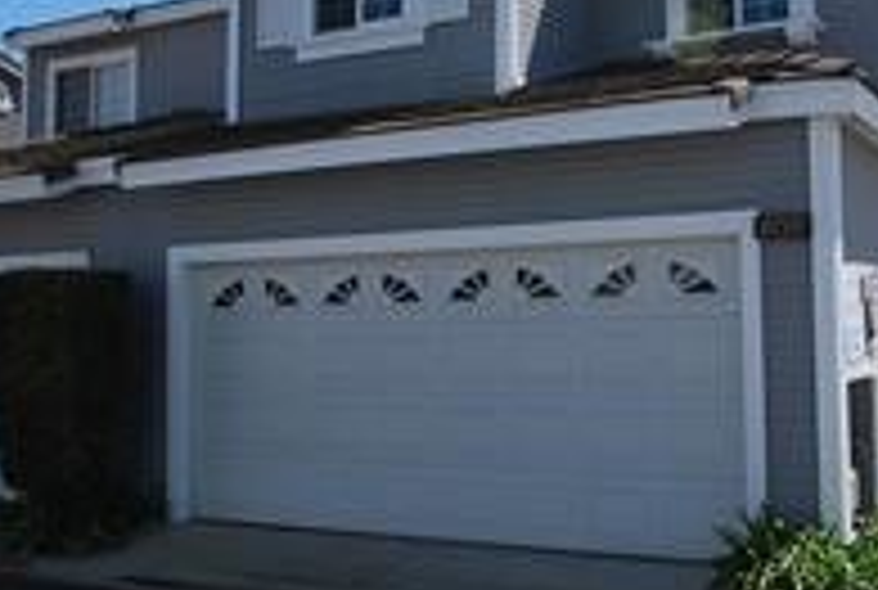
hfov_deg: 43.7
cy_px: 248
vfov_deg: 30.6
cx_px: 599
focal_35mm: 44
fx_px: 1075
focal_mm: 15
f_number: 9
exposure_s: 1/320
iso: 200
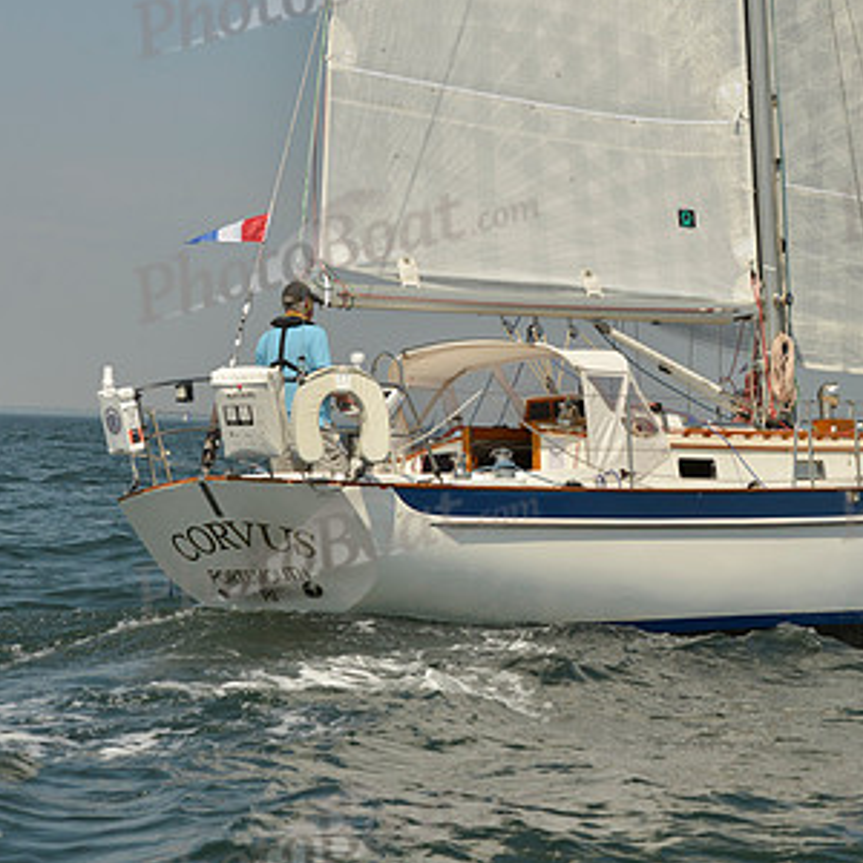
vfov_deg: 15.1
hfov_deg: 15.1
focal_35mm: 115
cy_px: 358
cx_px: 690
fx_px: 3244
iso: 200
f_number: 8
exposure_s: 1/1250
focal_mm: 70
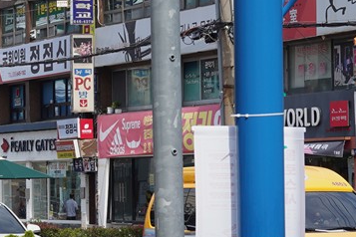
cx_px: 1
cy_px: 143
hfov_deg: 10.4
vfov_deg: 7.0
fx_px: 1938
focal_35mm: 196
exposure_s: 1/100
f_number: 10
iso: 100
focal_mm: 35
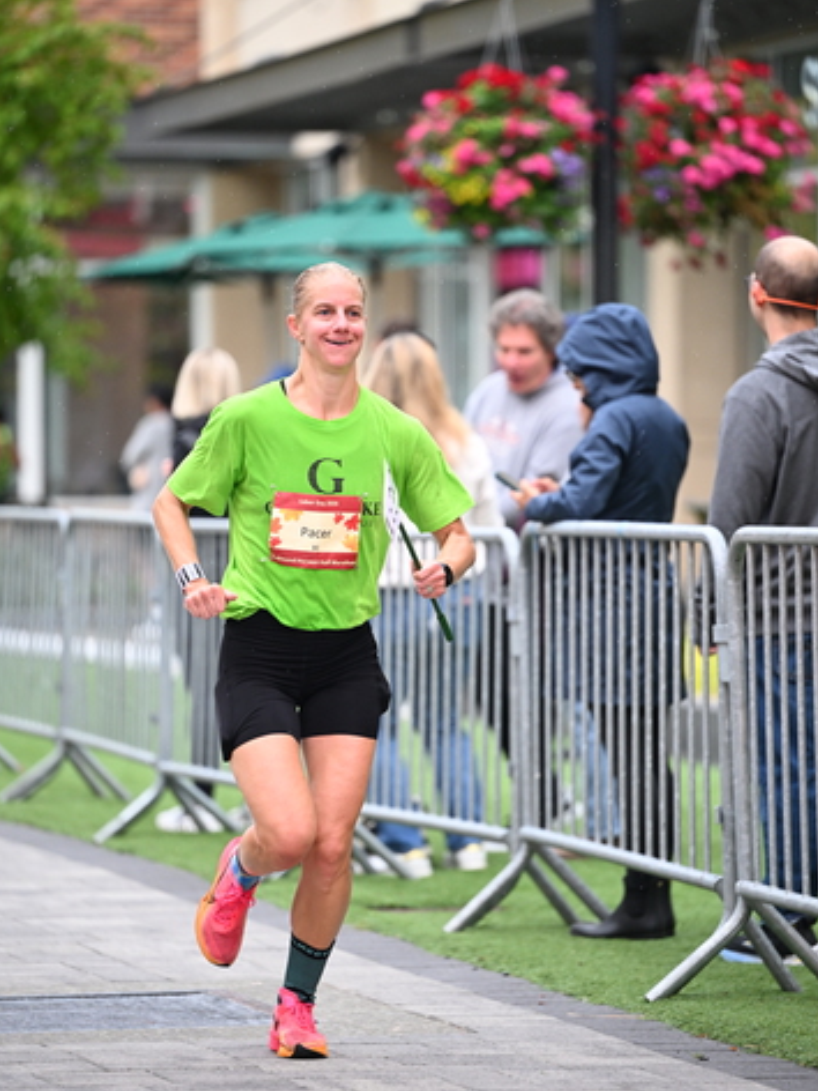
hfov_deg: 7.6
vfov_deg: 10.1
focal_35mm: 196
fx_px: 6175
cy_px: 529
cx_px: 399
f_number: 2.8
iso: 1250
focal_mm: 175
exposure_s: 1/1250
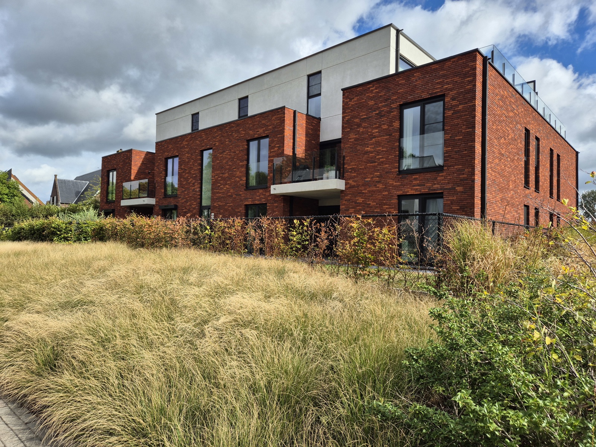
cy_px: 224
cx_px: 298
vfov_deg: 58.9
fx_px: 396
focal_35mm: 23
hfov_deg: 73.9
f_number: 1.8
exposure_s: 1/1416
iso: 25
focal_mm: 5.4
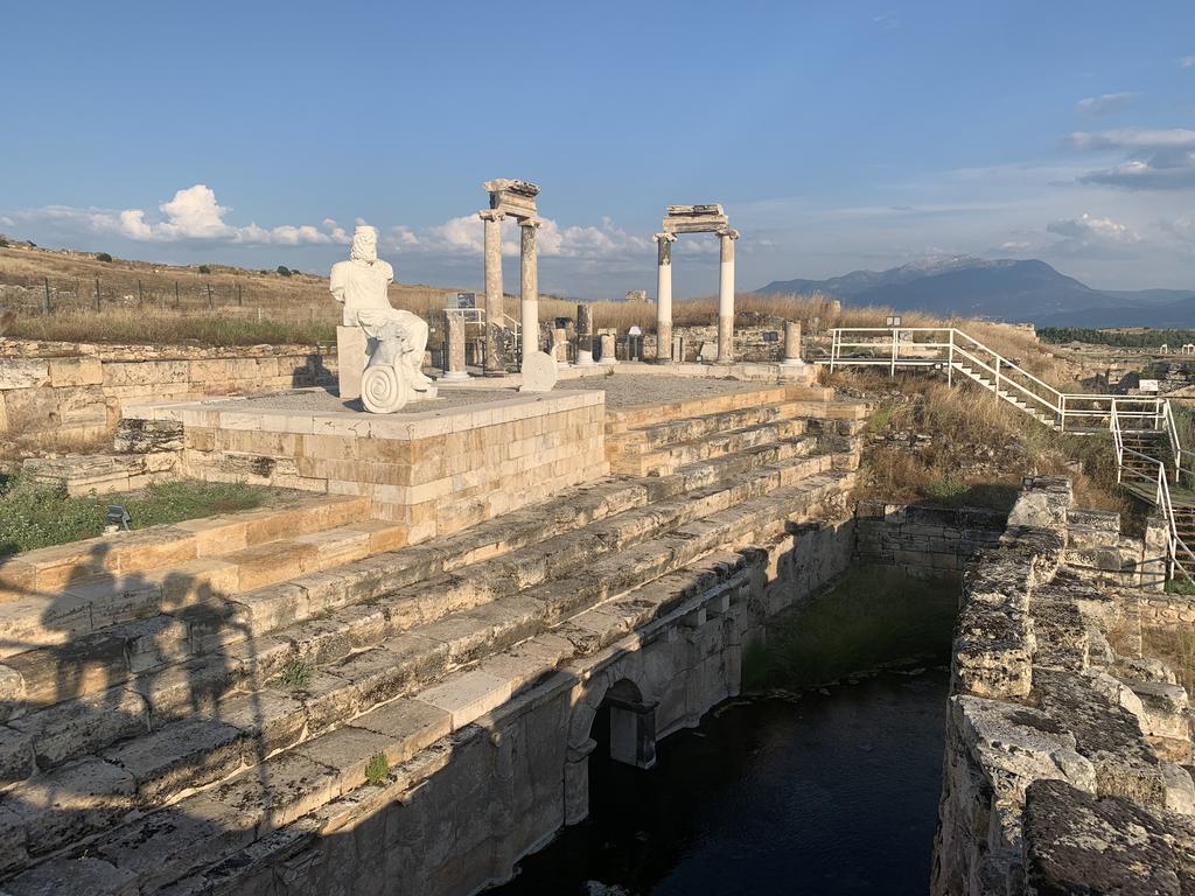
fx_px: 898
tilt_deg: -8.1
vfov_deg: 53.1
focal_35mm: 26
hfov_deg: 67.3
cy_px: 448
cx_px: 598
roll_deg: +0.5
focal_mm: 4.25
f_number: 1.8
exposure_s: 1/2309
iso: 25
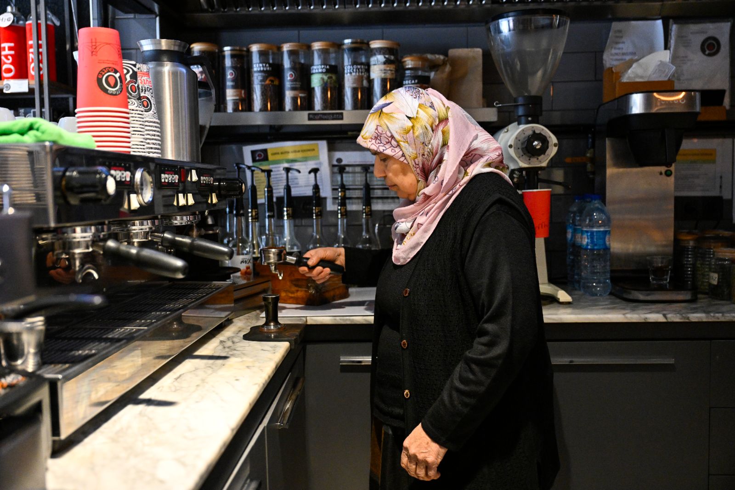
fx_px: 684
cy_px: 245
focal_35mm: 34
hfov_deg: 56.5
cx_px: 368
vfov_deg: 39.4
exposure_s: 1/500
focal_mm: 33.5
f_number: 3.2
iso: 3200
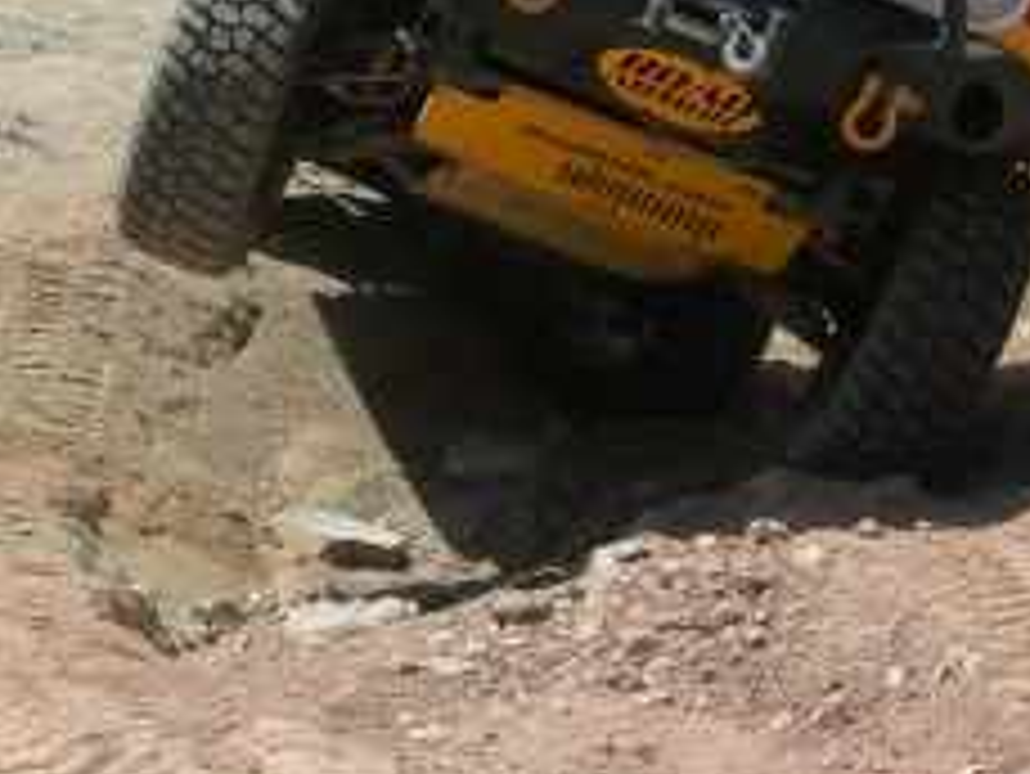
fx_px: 3156
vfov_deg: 13.9
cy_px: 194
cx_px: 499
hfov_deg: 18.5
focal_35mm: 106
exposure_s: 1/456
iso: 50
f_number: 4.8
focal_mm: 7.8
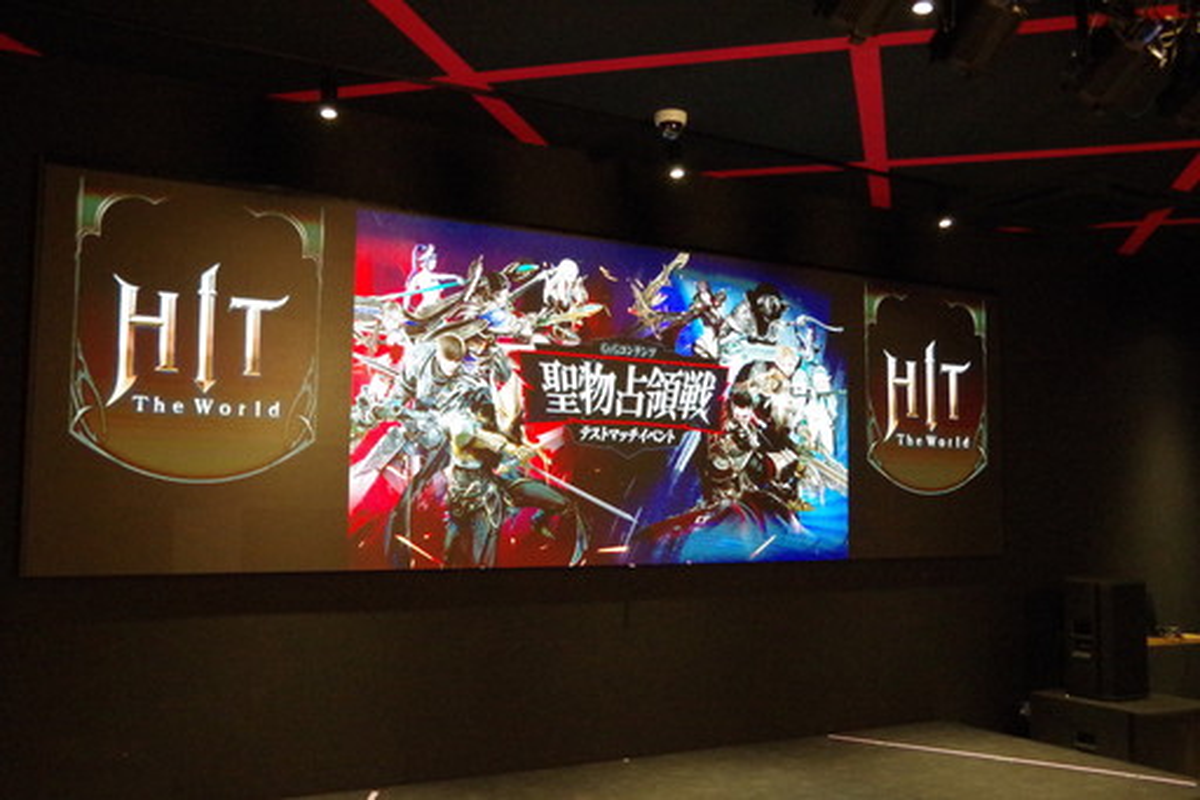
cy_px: 400
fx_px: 1033
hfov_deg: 60.3
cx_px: 600
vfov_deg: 42.3
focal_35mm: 31
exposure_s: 1/200
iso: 6400
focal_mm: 21
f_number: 5
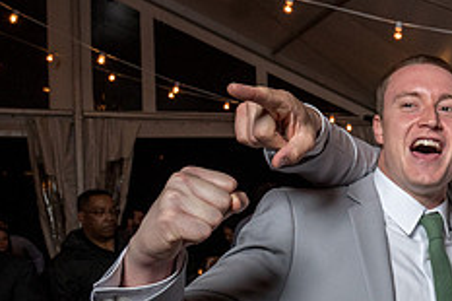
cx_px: 511
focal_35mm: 48
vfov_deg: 27.9
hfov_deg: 34.7
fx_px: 602
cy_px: 187
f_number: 5.6
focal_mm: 16
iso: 2000
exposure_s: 1/200
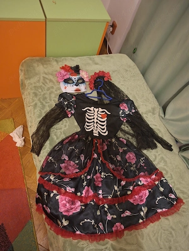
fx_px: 167
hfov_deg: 58.9
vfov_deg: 73.9
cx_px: 94
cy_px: 126
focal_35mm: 23
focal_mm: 5.54
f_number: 1.8
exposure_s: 1/24
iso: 800
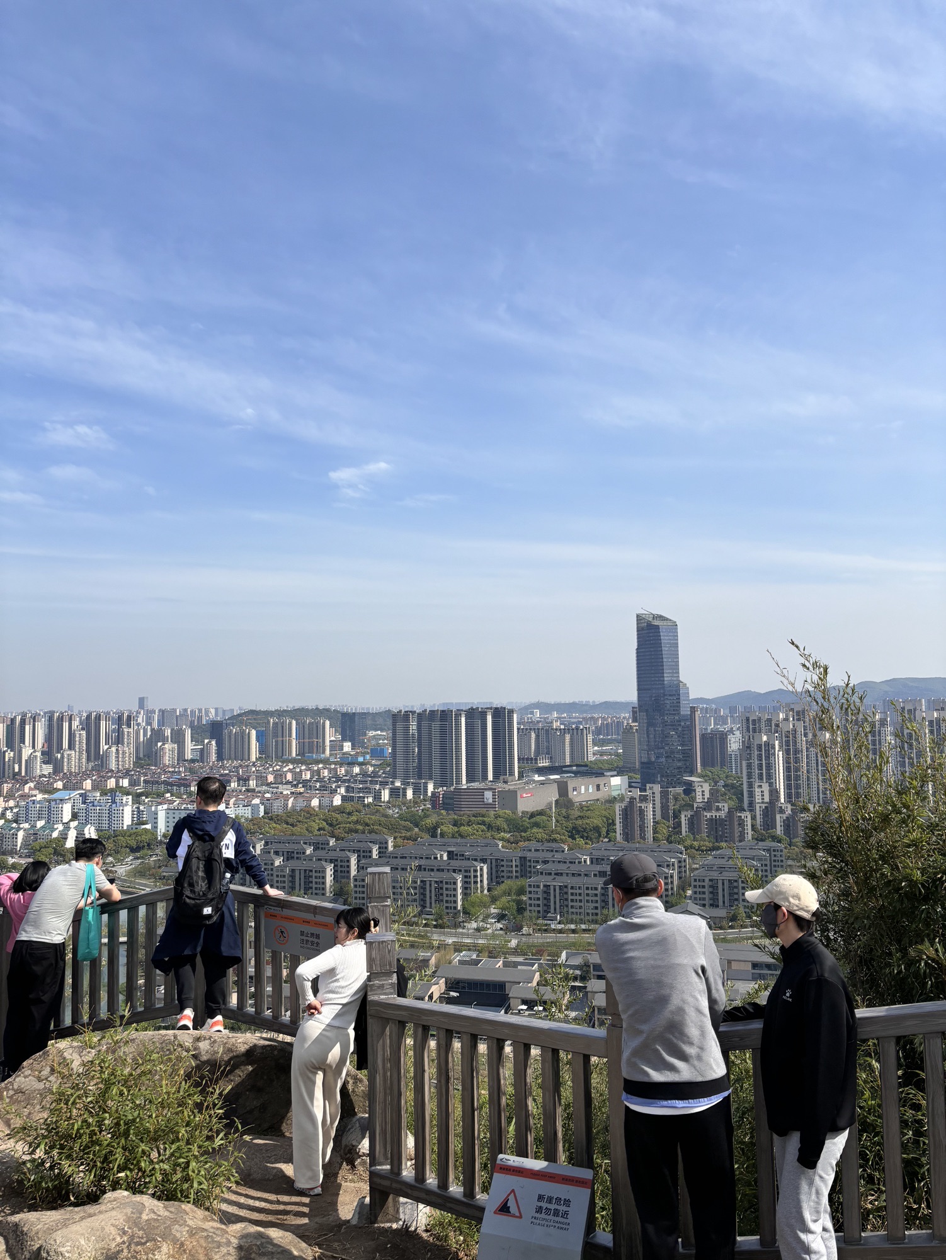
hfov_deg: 53.1
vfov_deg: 67.3
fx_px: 947
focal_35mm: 26
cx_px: 473
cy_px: 630
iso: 50
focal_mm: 5.96
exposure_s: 1/4082
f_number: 1.6
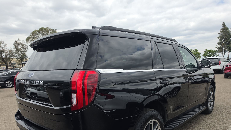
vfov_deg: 43.7
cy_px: 87
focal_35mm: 26
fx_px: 159
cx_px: 118
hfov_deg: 71.9
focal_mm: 6.5
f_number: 1.4
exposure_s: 1/543
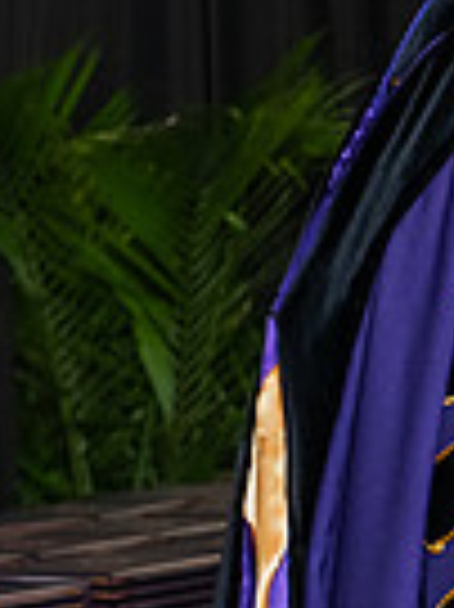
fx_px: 4501
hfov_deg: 5.6
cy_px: 218
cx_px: 1056
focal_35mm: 257
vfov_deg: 7.7
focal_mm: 62
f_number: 5
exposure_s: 1/200
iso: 2000
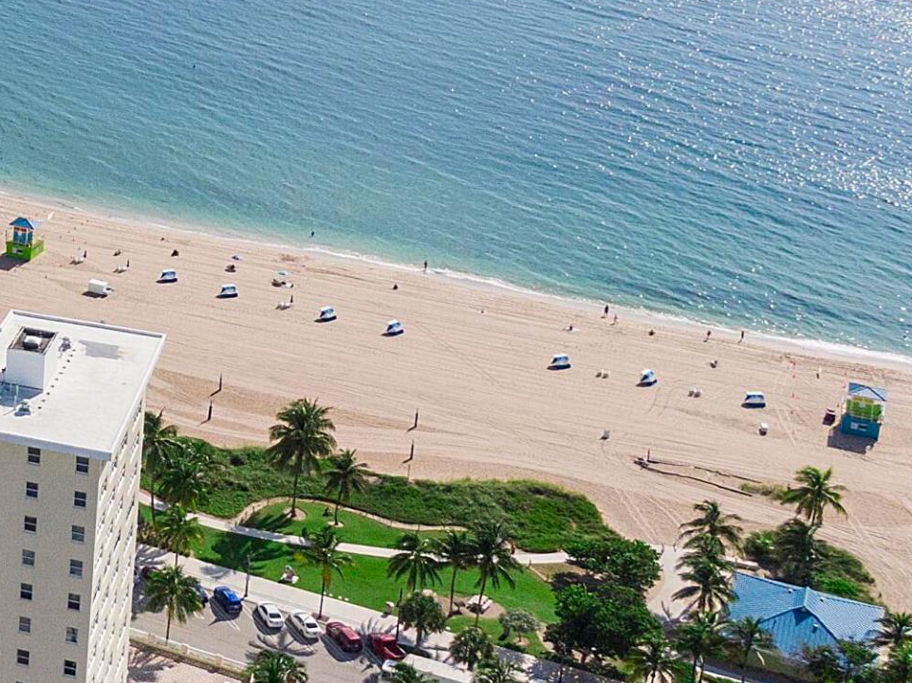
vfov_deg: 20.0
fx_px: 1896
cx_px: -367
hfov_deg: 23.0
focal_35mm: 72
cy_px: 44
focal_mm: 4.39
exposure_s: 1/2500
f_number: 2.8
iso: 100
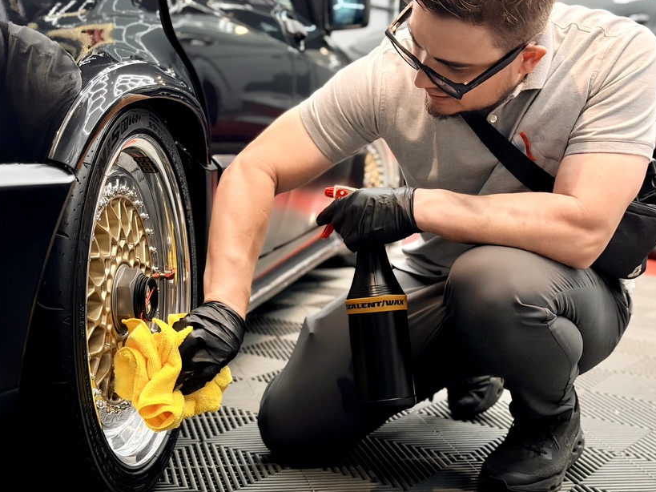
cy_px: 214
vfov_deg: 24.4
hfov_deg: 32.2
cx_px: 328
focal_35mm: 60
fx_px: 1137
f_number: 1.78
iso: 200
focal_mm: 6.76
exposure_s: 1/120
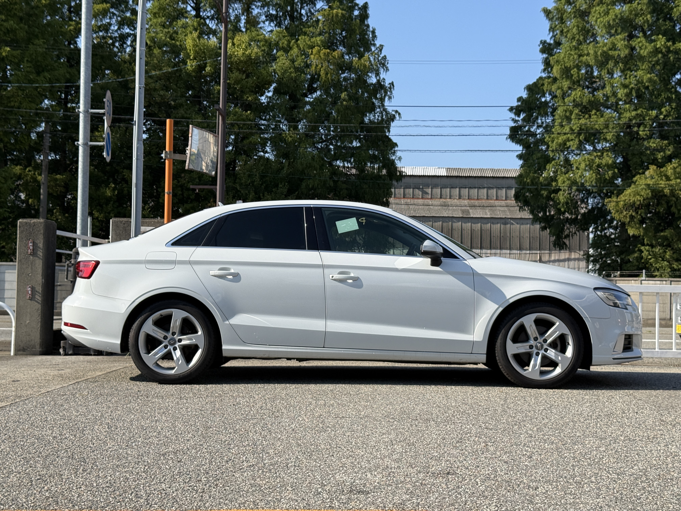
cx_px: 340
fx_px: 944
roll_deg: -1.6
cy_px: 256
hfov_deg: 39.7
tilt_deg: +2.2
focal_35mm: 48
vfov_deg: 30.3
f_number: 1.78
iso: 64
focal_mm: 6.76
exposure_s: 1/3704
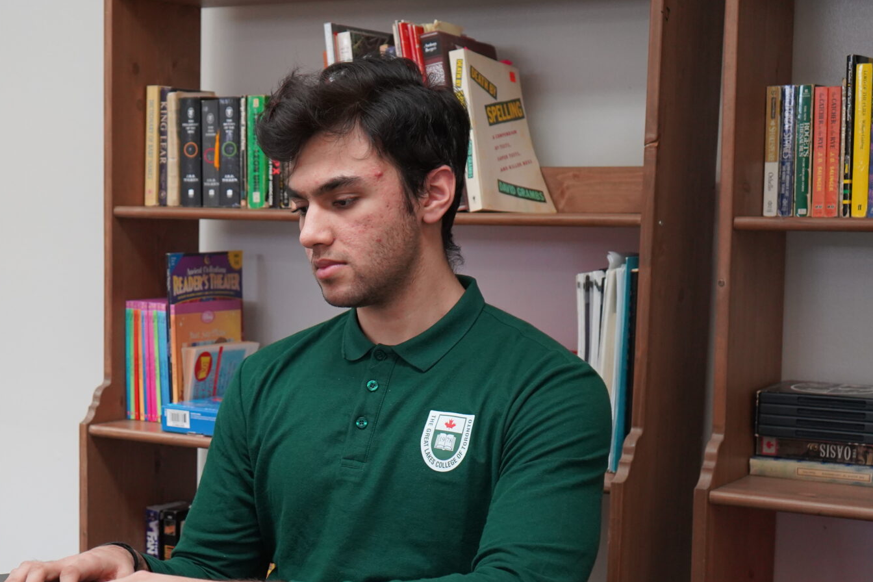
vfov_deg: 21.1
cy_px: 437
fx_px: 1552
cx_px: 219
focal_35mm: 64
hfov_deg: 30.9
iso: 2500
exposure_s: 1/160
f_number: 4.5
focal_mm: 42
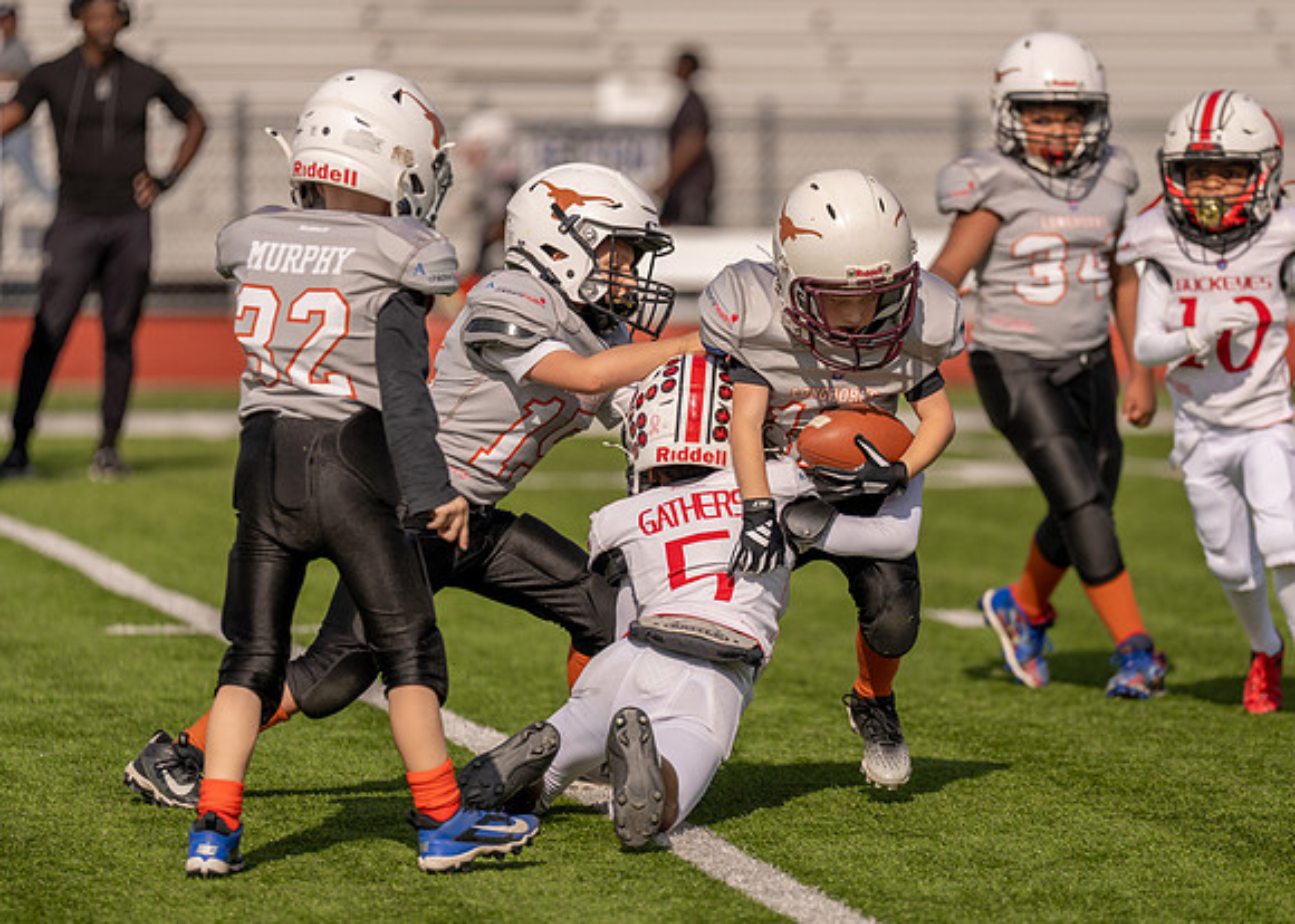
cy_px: 488
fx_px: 9674
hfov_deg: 7.7
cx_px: 796
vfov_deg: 5.5
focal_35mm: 263
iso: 100
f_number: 2.8
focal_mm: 200
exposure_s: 1/4000
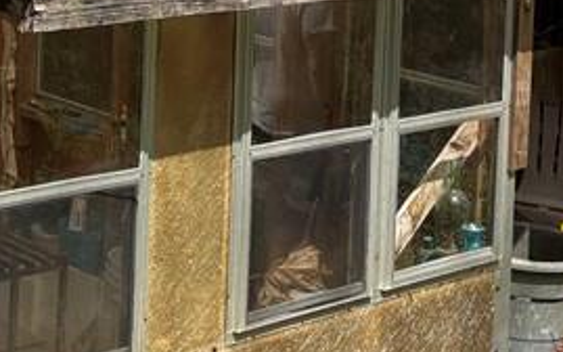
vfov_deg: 11.7
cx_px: 15
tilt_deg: +0.1
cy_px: -235
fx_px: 1611
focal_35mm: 105
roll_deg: -3.3
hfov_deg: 19.3
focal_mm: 5.96
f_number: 1.6
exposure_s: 1/3788
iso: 50
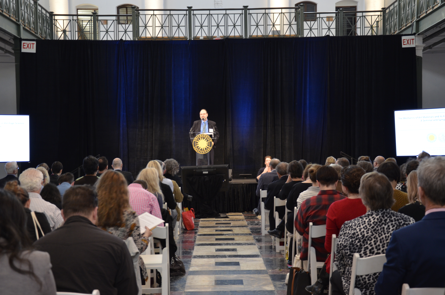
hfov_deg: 35.1
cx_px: 222
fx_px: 703
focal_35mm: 57
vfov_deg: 23.7
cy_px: 148
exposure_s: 1/25
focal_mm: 38
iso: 640
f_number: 4.5
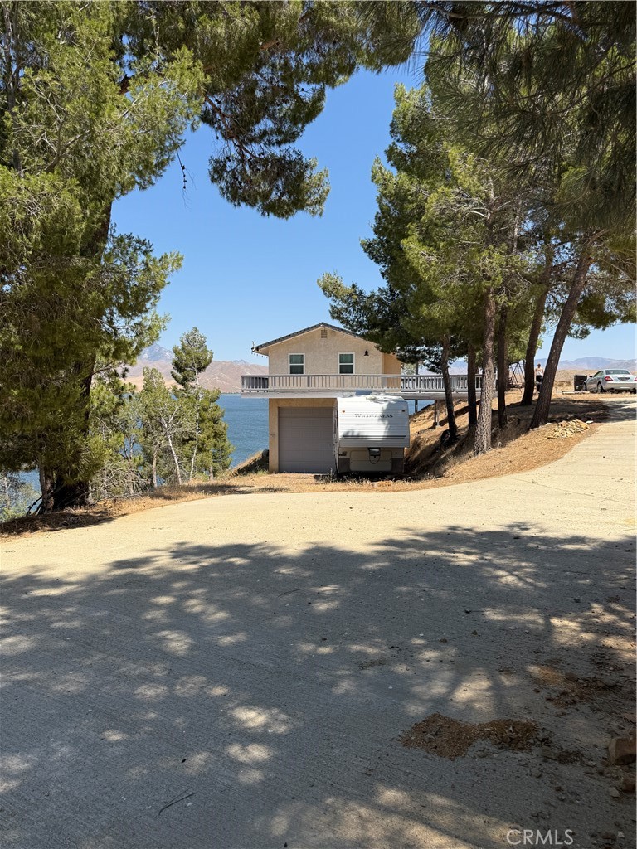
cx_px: 318
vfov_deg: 71.6
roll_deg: +0.1
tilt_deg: -2.1
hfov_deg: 56.8
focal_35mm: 24
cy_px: 424
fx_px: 589
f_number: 1.78
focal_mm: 6.76
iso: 80
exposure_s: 1/3759
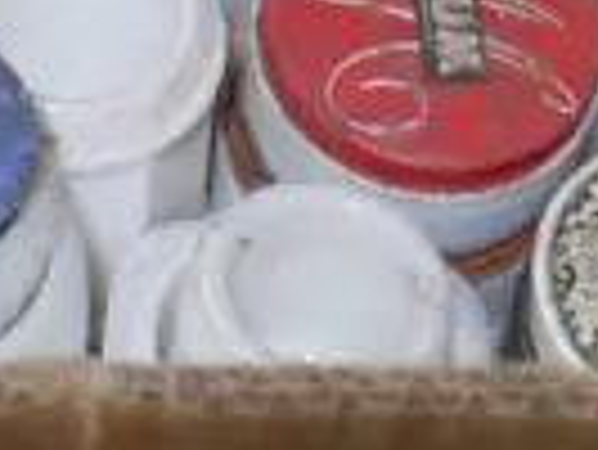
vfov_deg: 4.9
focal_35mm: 292
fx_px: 5049
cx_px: -378
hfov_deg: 6.7
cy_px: -731
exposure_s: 1/60
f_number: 5
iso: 320
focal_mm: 19
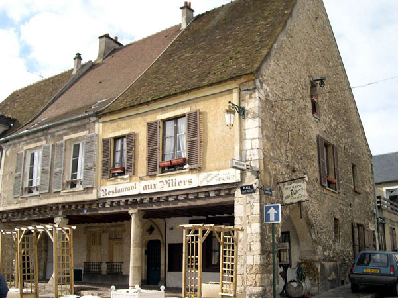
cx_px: 199
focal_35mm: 38
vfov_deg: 37.7
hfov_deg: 49.0
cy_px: 149
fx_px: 437
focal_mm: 8
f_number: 2.8
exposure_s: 1/1000
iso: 100
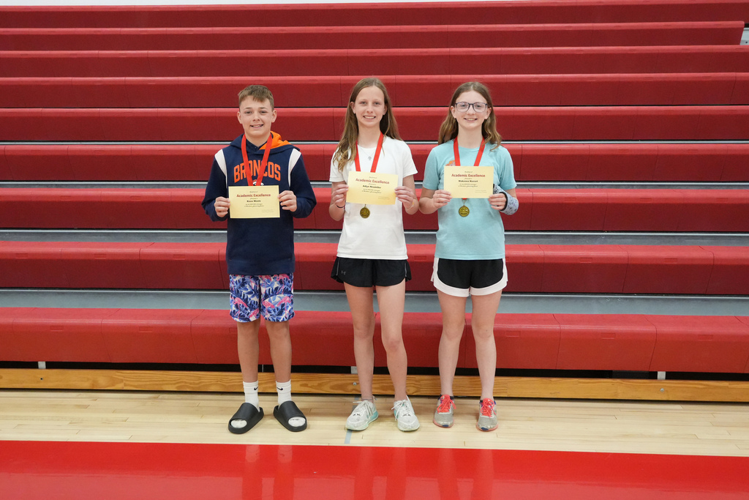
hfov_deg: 46.4
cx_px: 374
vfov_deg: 31.9
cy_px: 250
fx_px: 874
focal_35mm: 42
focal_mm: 28
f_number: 4.5
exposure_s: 1/400
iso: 5000
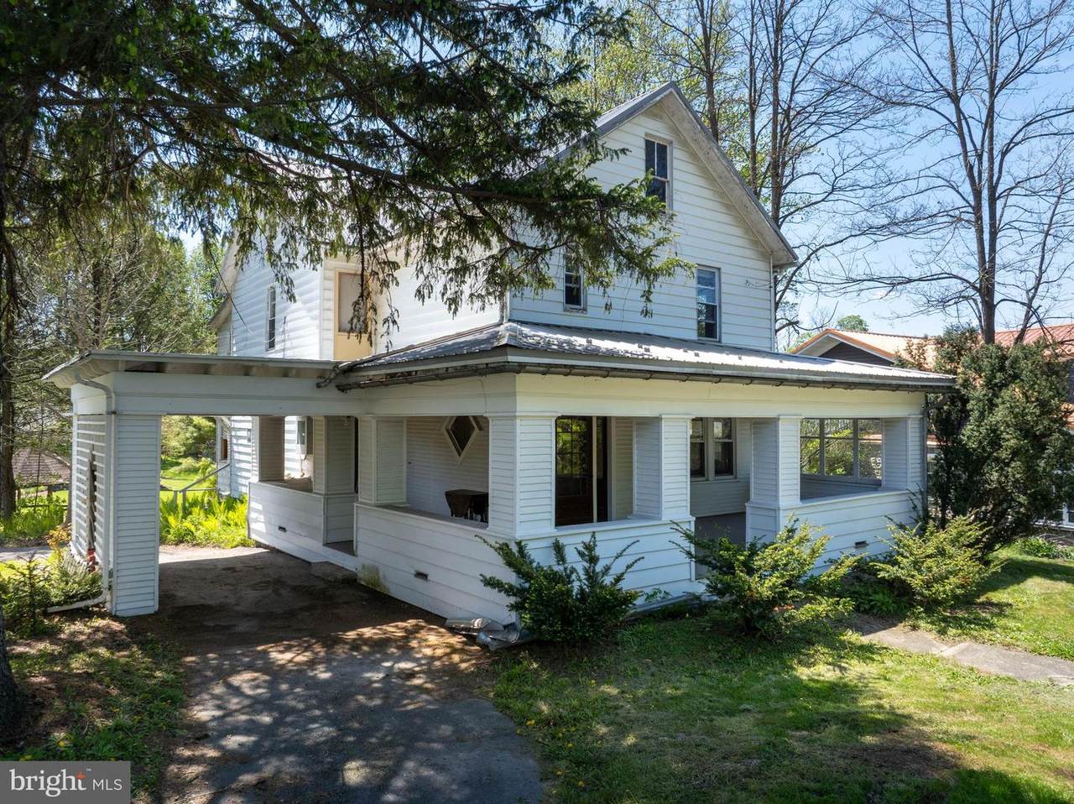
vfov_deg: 56.8
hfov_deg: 71.6
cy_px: 402
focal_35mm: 24
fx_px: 744
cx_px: 537
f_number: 7.1
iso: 100
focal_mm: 12.29
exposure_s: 1/200
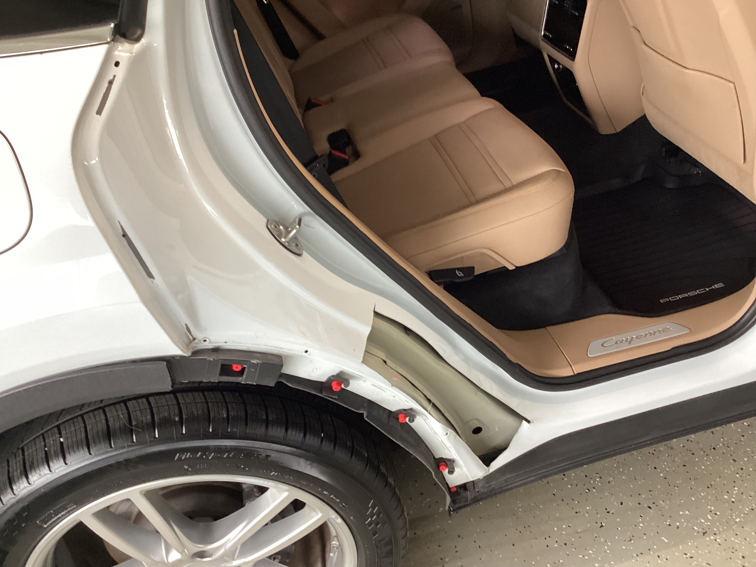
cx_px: 378
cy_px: 284
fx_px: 677
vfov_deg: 45.4
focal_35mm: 31
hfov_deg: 58.4
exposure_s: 1/60
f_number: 2.4
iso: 160
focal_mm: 3.3
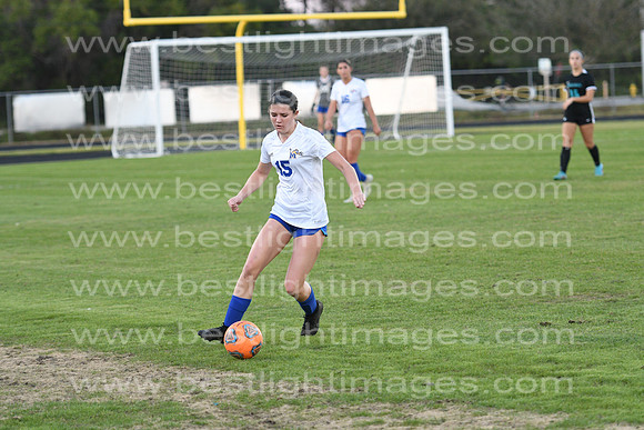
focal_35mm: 168
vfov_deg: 8.2
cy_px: 215
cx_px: 322
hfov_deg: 12.2
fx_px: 3006
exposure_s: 1/800
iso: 1400
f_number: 2.8
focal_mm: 112
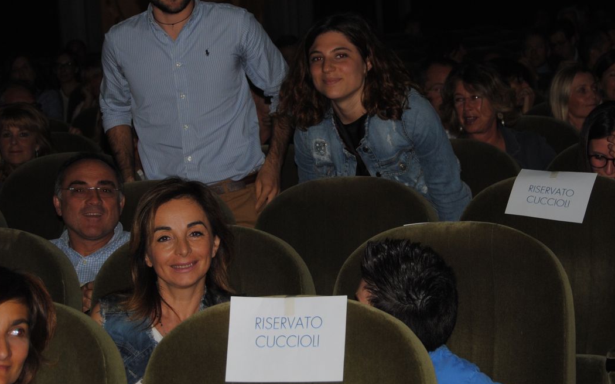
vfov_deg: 11.7
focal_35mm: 112
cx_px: 358
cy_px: 121
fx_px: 1877
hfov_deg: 18.6
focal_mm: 48
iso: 200
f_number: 5.3
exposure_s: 1/60
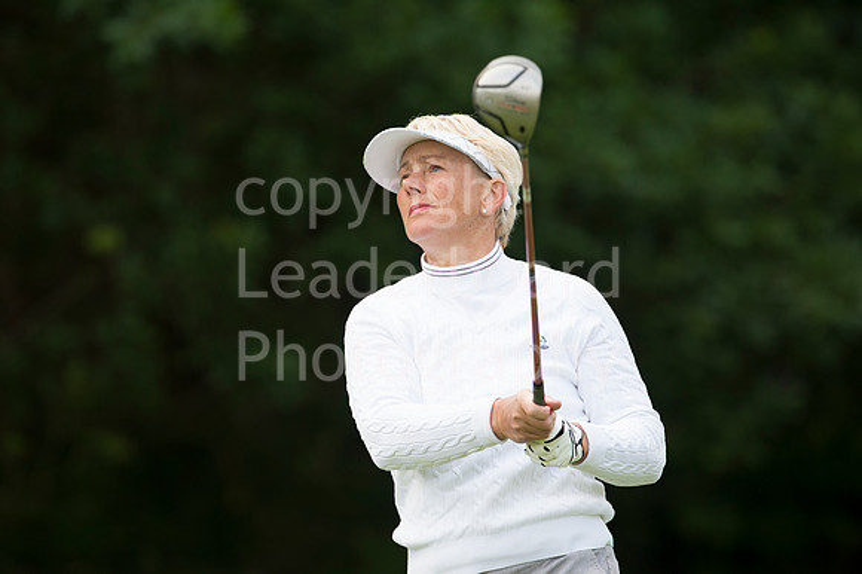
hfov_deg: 4.1
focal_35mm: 500
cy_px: 287
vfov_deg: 2.7
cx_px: 431
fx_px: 11965
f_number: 5.6
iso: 800
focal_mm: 500
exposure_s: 1/800
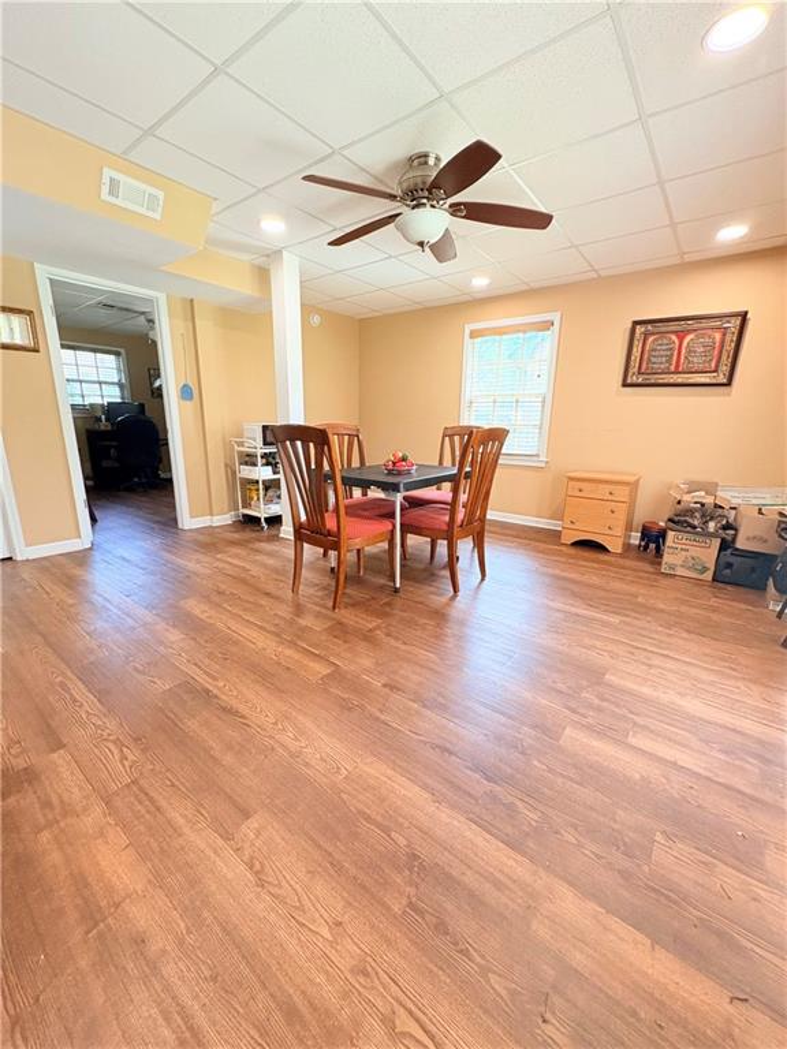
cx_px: 394
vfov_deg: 102.1
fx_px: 424
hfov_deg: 85.7
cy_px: 524
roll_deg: -1.1
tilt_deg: -13.4
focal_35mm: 14
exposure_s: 1/120
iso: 320
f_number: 2.2
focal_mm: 2.22
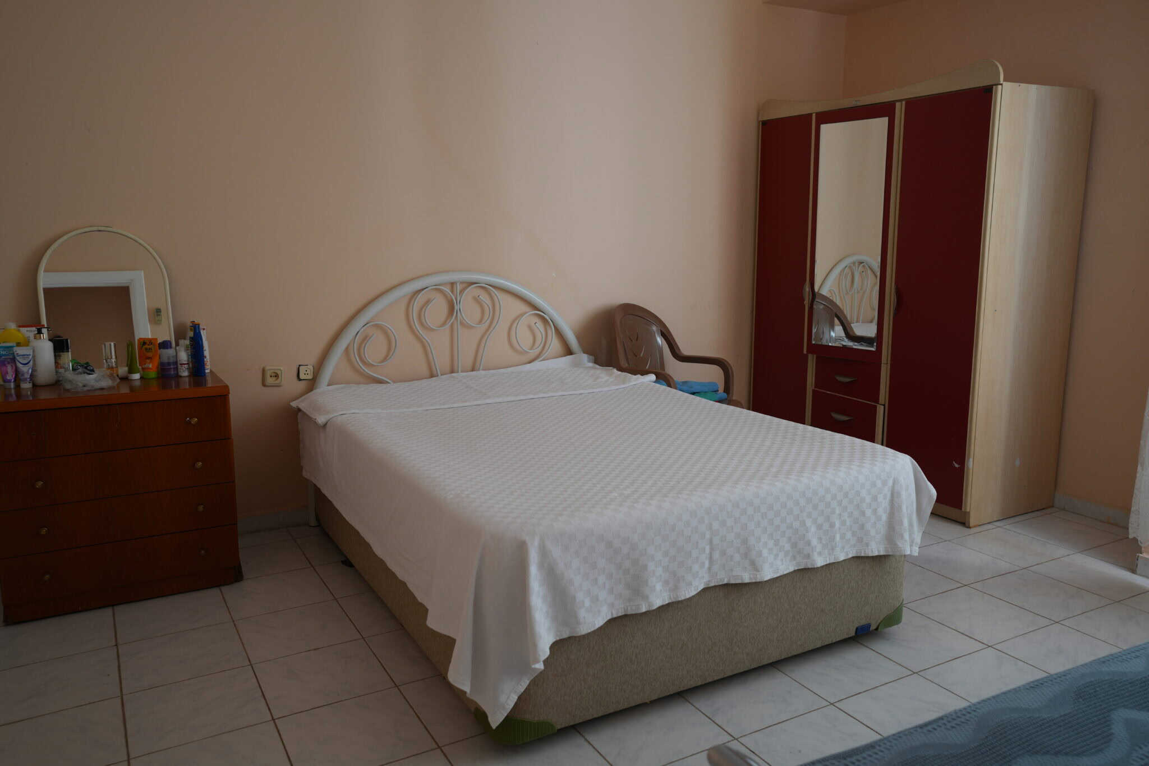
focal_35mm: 28
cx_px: 574
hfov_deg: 65.5
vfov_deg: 46.4
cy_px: 383
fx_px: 894
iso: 320
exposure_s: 1/160
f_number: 4
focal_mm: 28
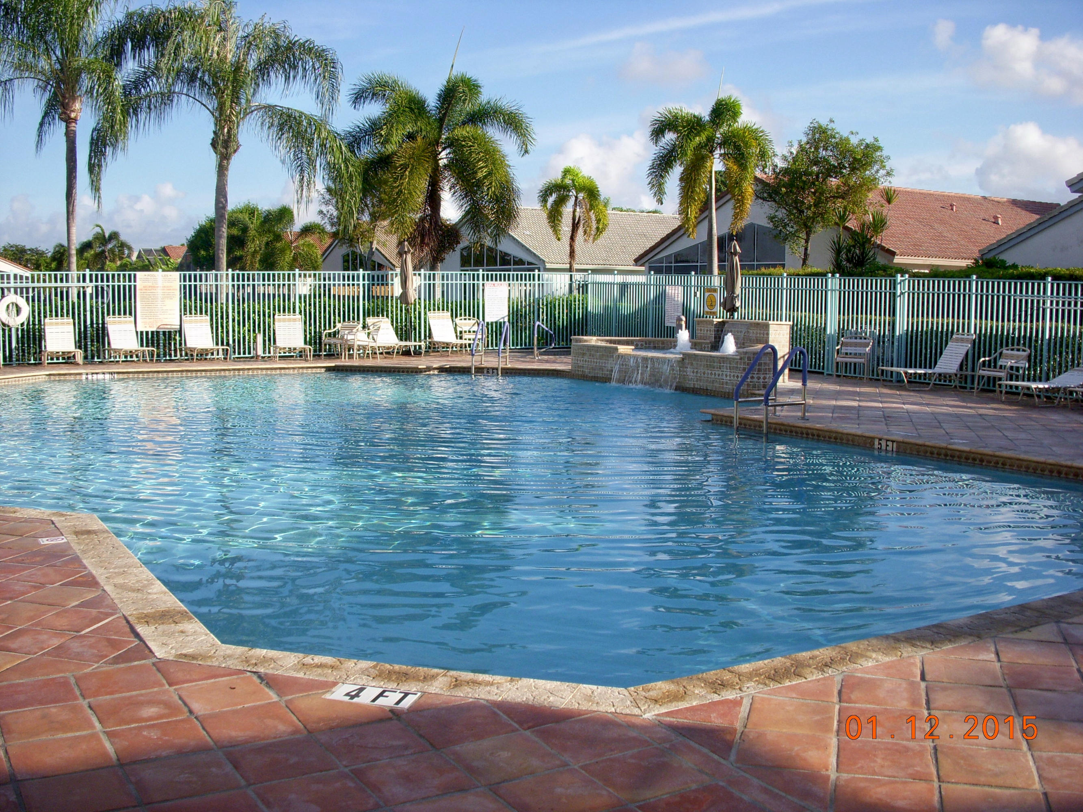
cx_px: 542
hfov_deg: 49.0
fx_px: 1189
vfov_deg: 37.7
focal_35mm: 38
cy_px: 406
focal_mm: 6.3
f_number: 3.3
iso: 100
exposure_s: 1/800
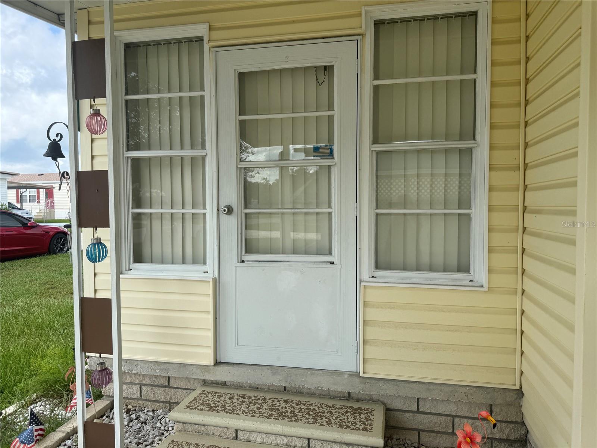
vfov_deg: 56.8
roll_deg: +1.4
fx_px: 414
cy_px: 224
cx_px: 298
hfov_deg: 71.6
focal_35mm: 24
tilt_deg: -0.4
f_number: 1.78
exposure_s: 1/2370
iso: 80
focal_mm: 6.76
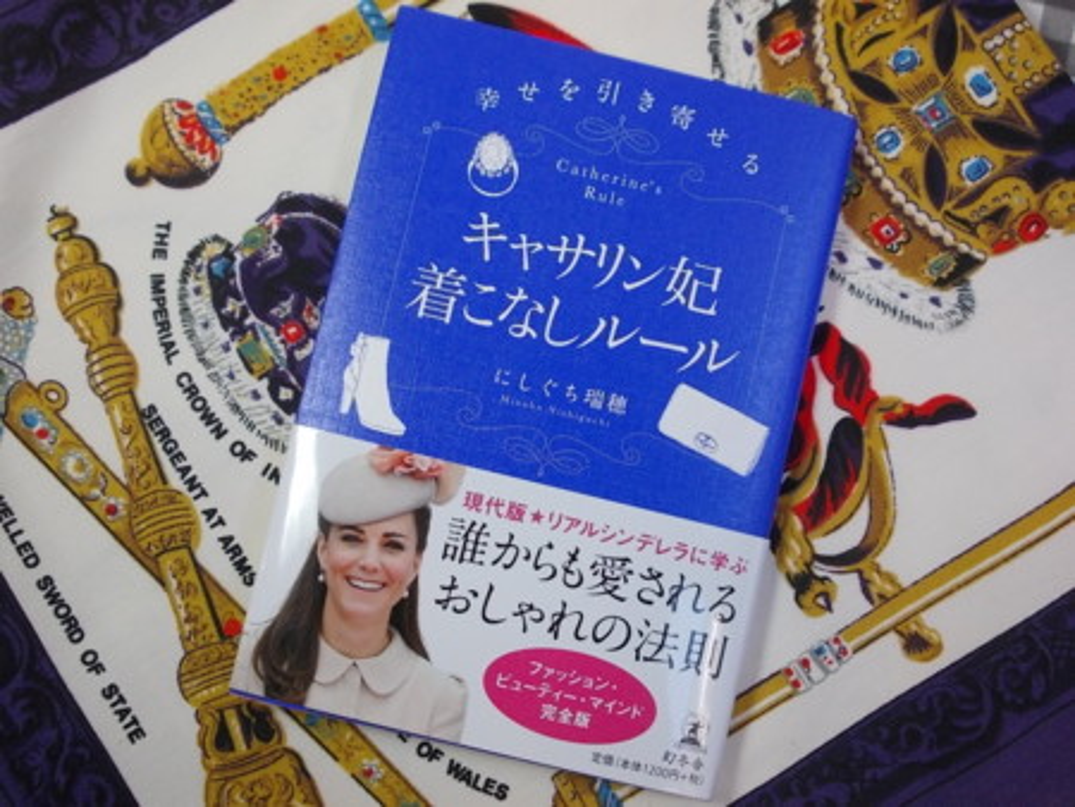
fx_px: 1336
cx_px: 538
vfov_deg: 33.6
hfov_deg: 43.8
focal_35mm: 43
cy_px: 404
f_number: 3.3
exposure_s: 1/30
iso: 100
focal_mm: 6.1
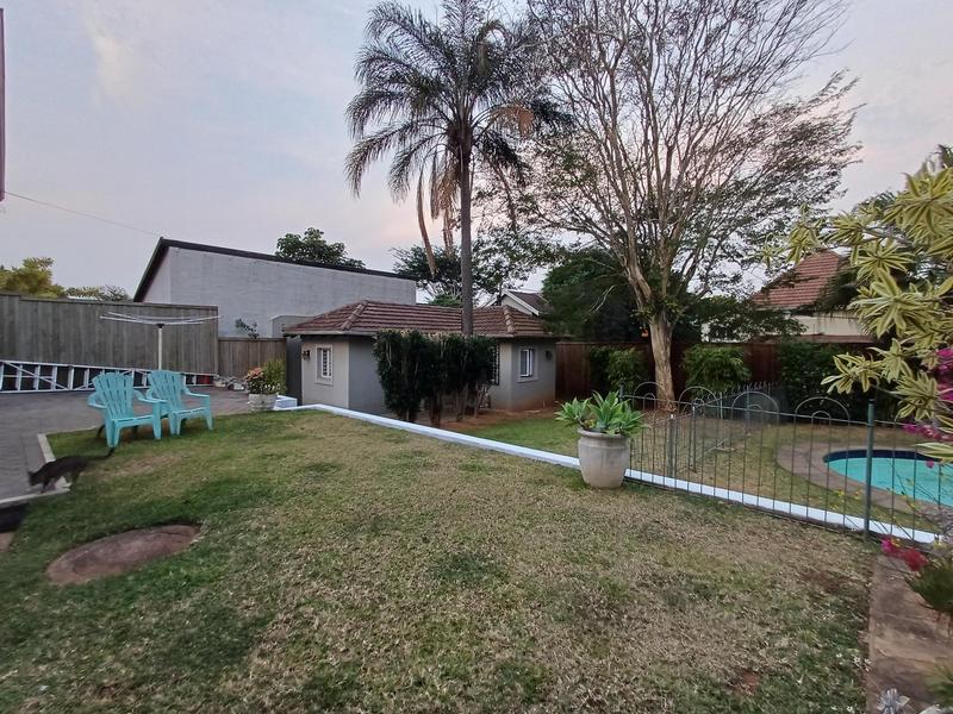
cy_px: 357
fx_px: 440
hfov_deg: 94.5
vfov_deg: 78.1
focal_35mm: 16
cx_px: 476
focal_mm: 1.64
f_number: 2.2
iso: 100
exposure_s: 1/100
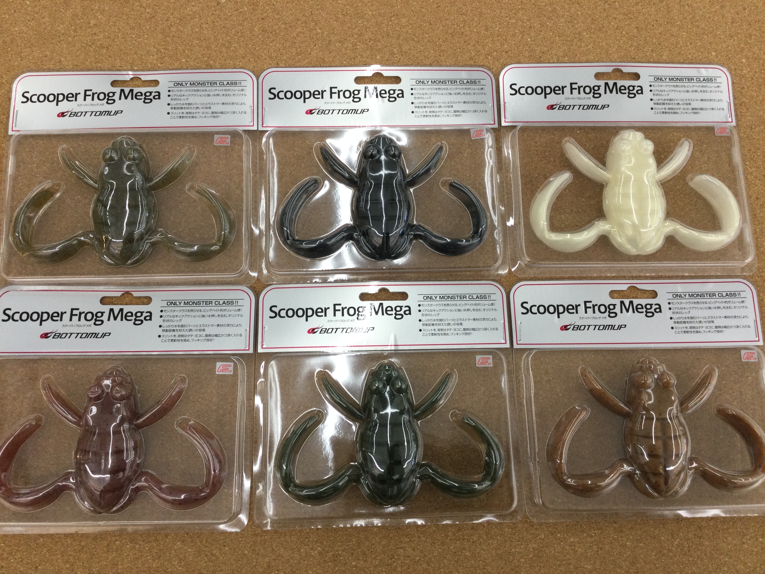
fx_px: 685
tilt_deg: -79.8
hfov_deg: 58.4
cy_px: 287
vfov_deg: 45.4
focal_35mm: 31
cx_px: 382
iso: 25
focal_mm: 3.3
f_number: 2.4
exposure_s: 1/40
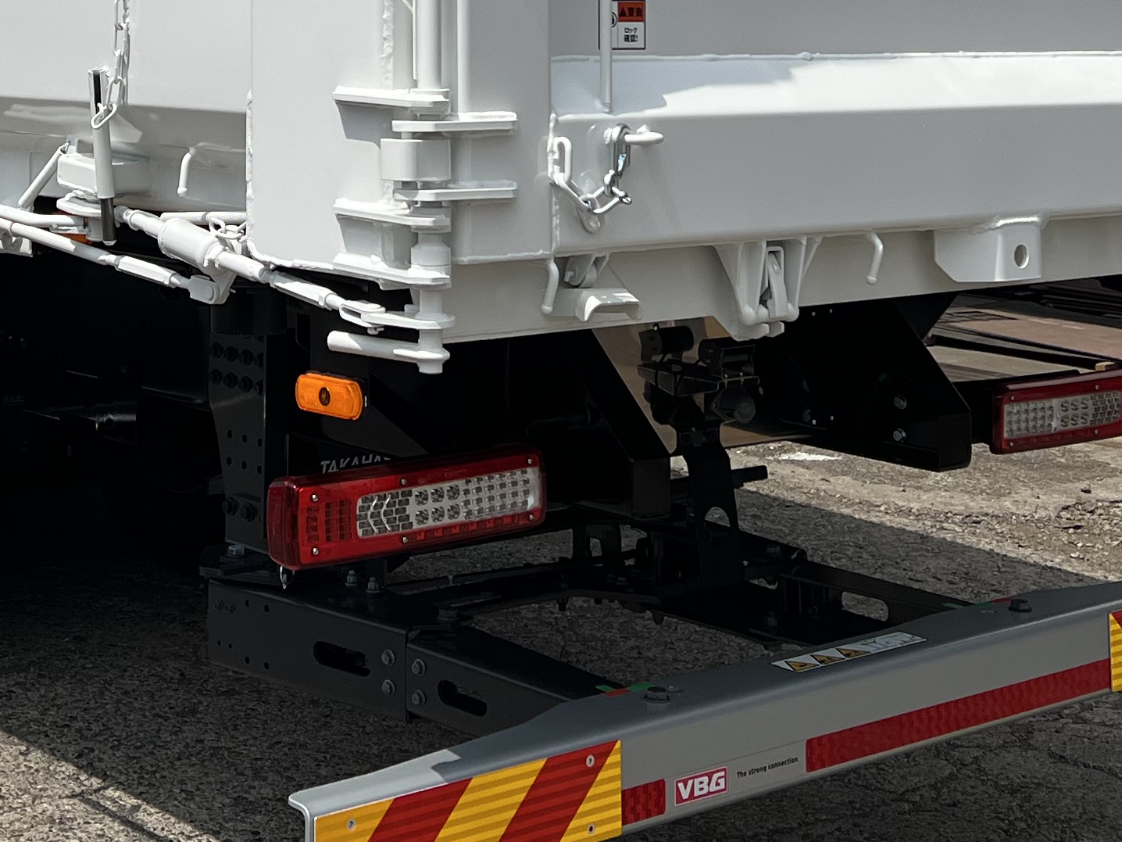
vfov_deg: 18.8
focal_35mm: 73
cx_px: 270
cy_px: -221
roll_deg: +0.1
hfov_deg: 26.3
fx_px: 2366
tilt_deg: +3.8
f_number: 1.5
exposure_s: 1/9434
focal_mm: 5.7
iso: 50
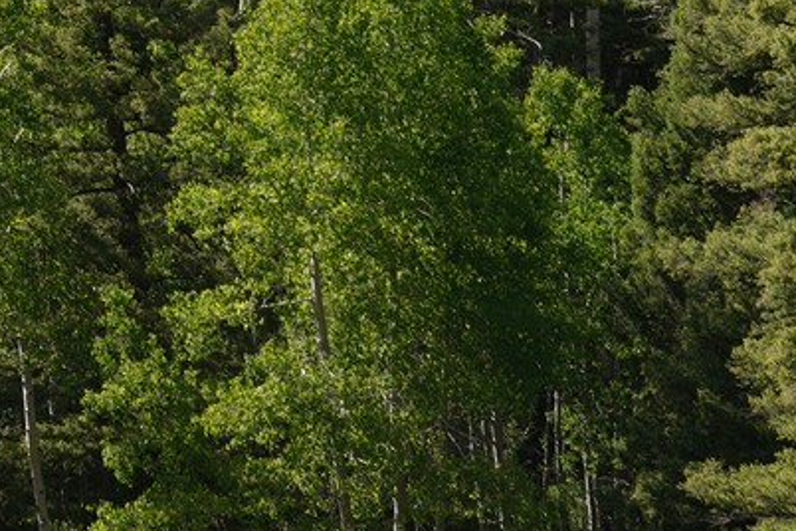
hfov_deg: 8.5
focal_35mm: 234
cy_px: -753
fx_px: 5174
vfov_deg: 5.7
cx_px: -592
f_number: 8
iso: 80
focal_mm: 47
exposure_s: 1/160
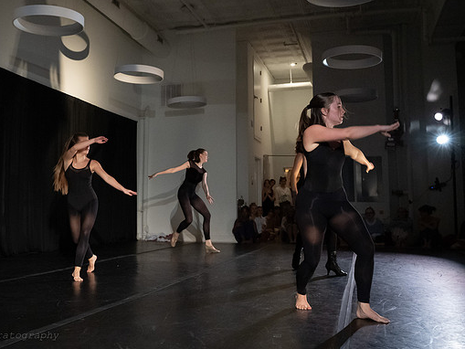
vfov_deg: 35.8
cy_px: 139
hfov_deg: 46.3
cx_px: 169
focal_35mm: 40
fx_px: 537
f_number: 4
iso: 6400
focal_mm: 28
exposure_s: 1/400
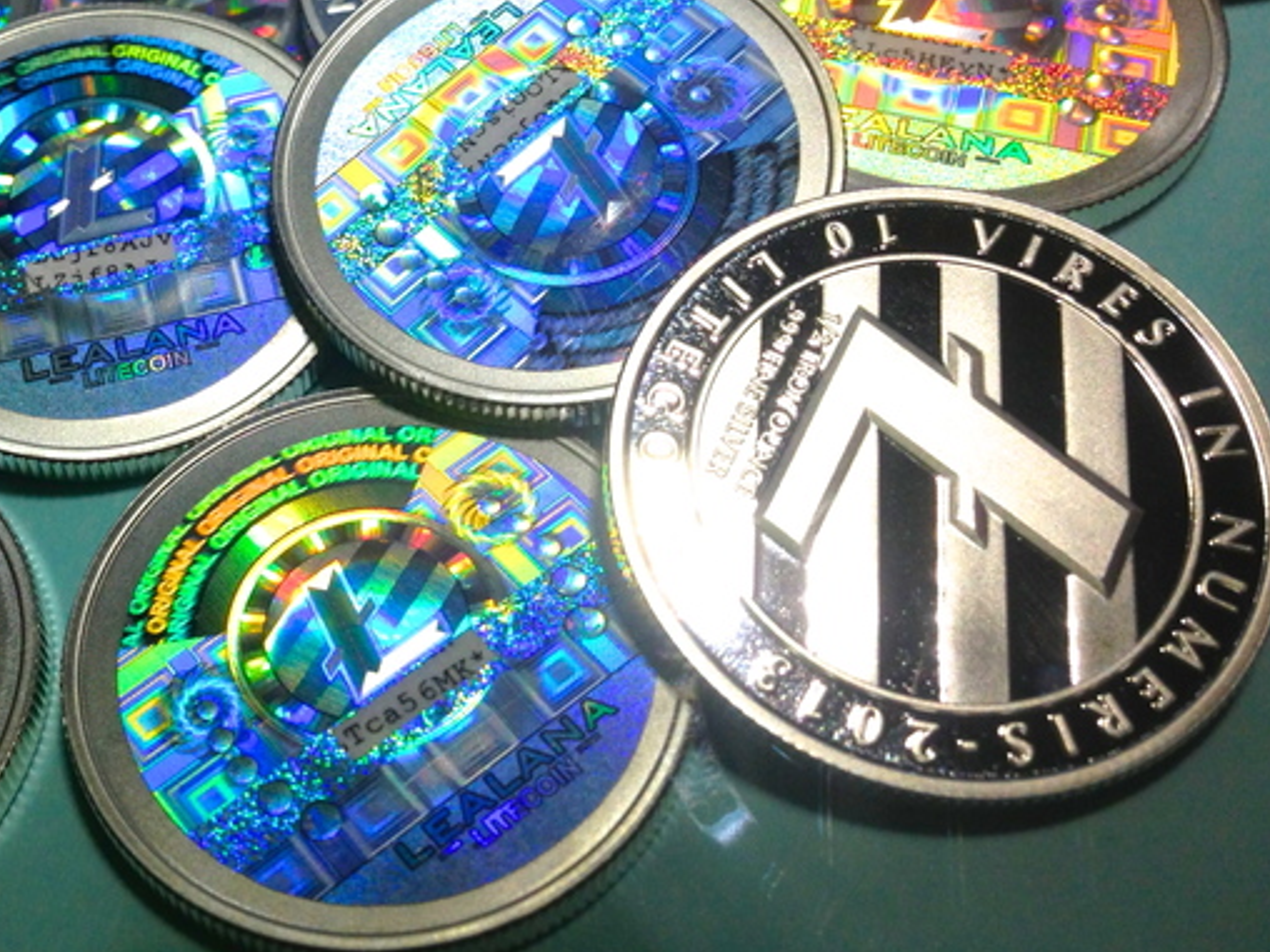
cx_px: 282
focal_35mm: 52
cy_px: 332
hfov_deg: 35.8
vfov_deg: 27.9
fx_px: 1908
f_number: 2.4
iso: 64
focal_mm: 4.13
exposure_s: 1/40
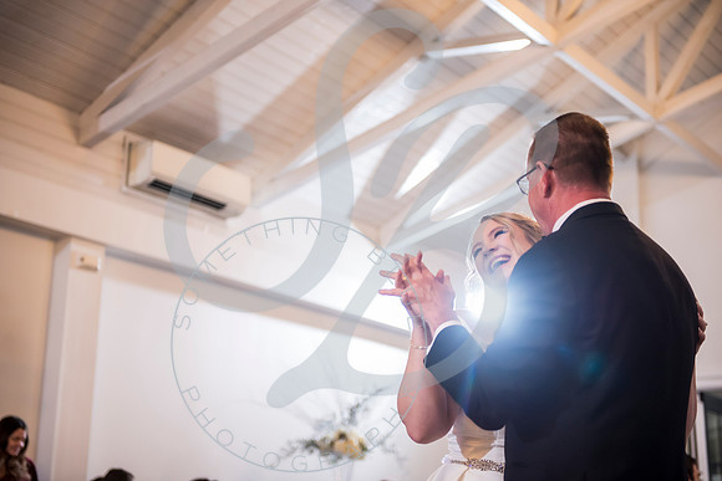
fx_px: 1163
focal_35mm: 58
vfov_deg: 23.4
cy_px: 240
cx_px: 361
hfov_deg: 34.5
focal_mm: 58
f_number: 2.8
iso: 1600
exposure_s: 1/125
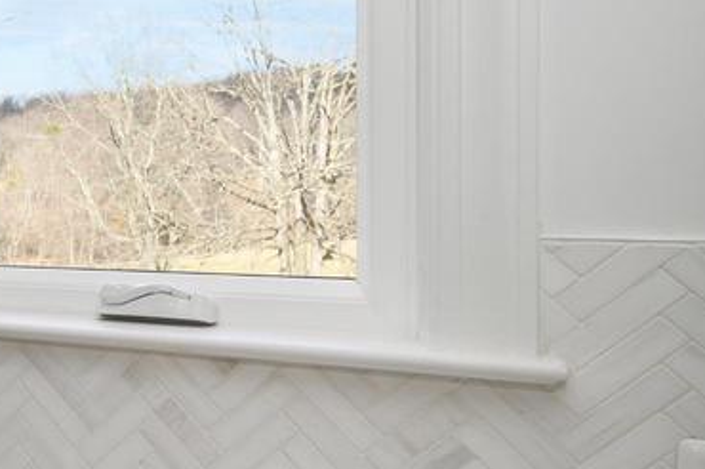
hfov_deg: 31.5
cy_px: 340
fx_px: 947
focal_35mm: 48
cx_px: -212
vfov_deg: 27.5
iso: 100
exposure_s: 1/160
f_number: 6.3
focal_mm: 17.5
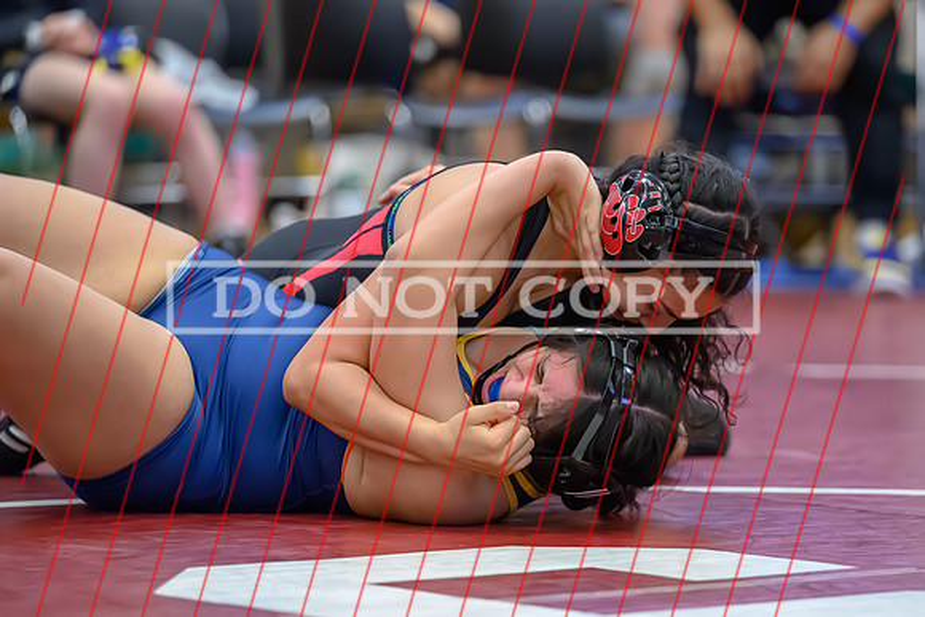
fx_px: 5800
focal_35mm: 226
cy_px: 360
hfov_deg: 9.1
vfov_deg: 6.1
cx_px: 517
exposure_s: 1/500
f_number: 2.8
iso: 10000
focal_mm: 175
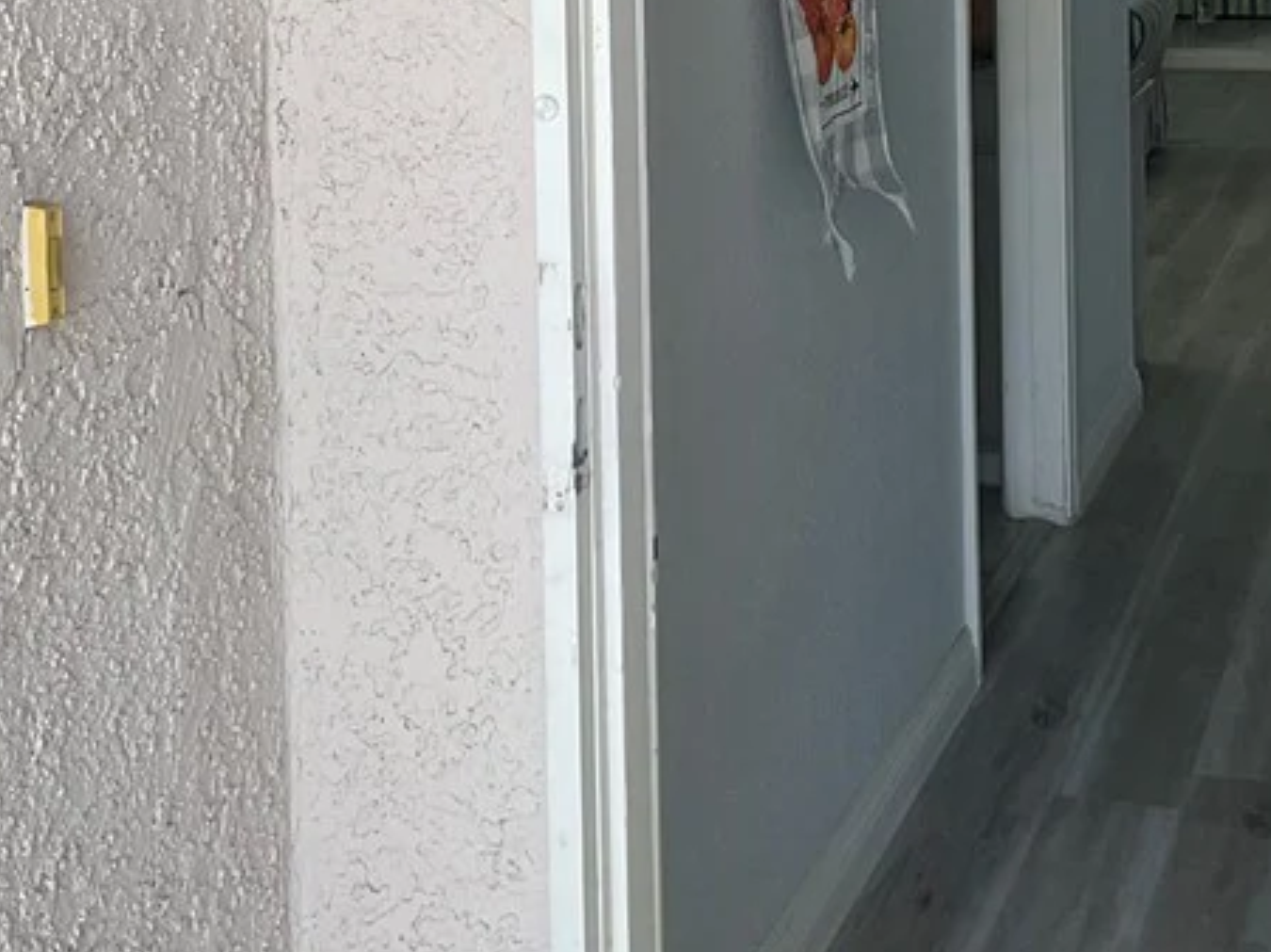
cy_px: -121
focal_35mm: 66
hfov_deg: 29.3
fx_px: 2422
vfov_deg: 21.0
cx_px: 816
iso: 25
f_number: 1.8
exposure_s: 1/120
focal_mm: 3
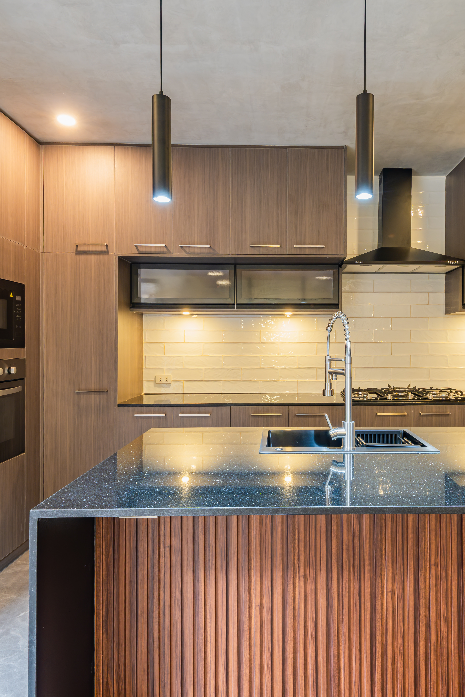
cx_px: 227
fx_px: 446
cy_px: 353
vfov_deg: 76.1
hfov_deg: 55.1
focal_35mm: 23
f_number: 11
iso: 200
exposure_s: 1.5
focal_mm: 9.9
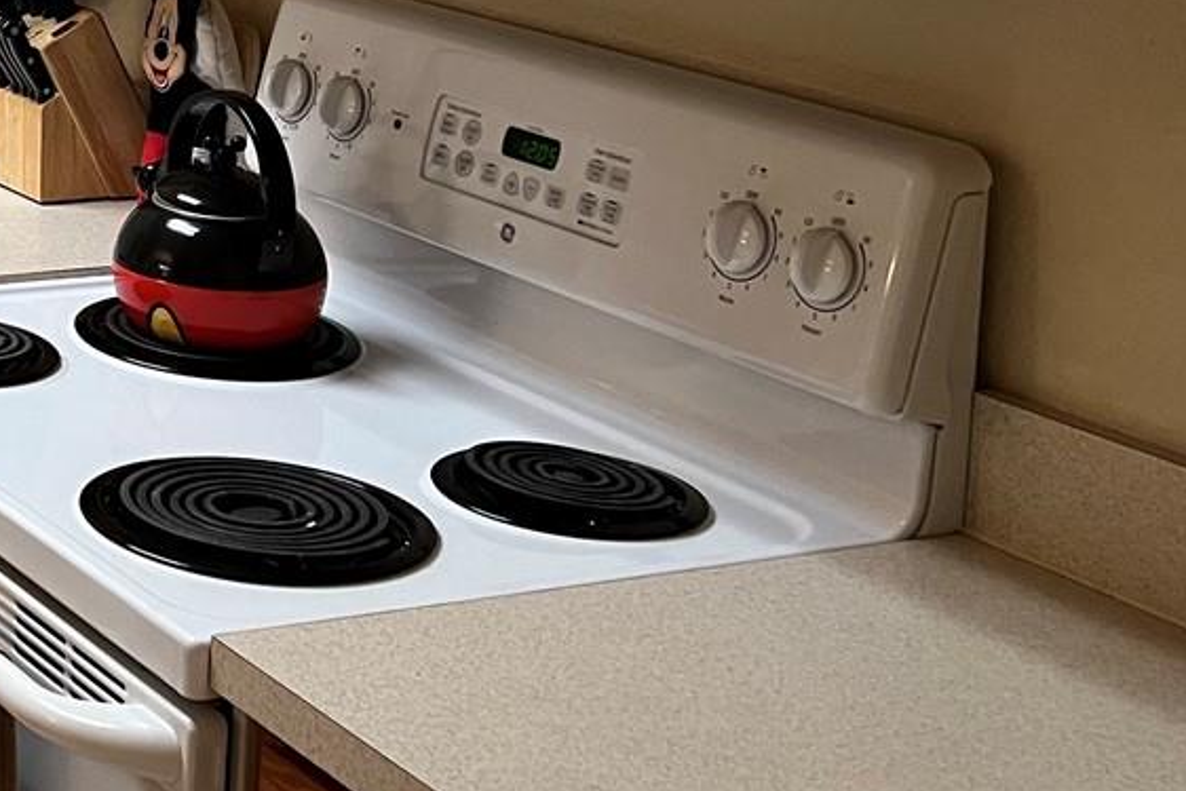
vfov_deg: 16.9
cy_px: -165
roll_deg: -1.4
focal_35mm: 77
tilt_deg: -7.9
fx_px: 2537
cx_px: -397
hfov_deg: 23.1
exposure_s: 1/60
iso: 160
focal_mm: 5.7
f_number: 1.5
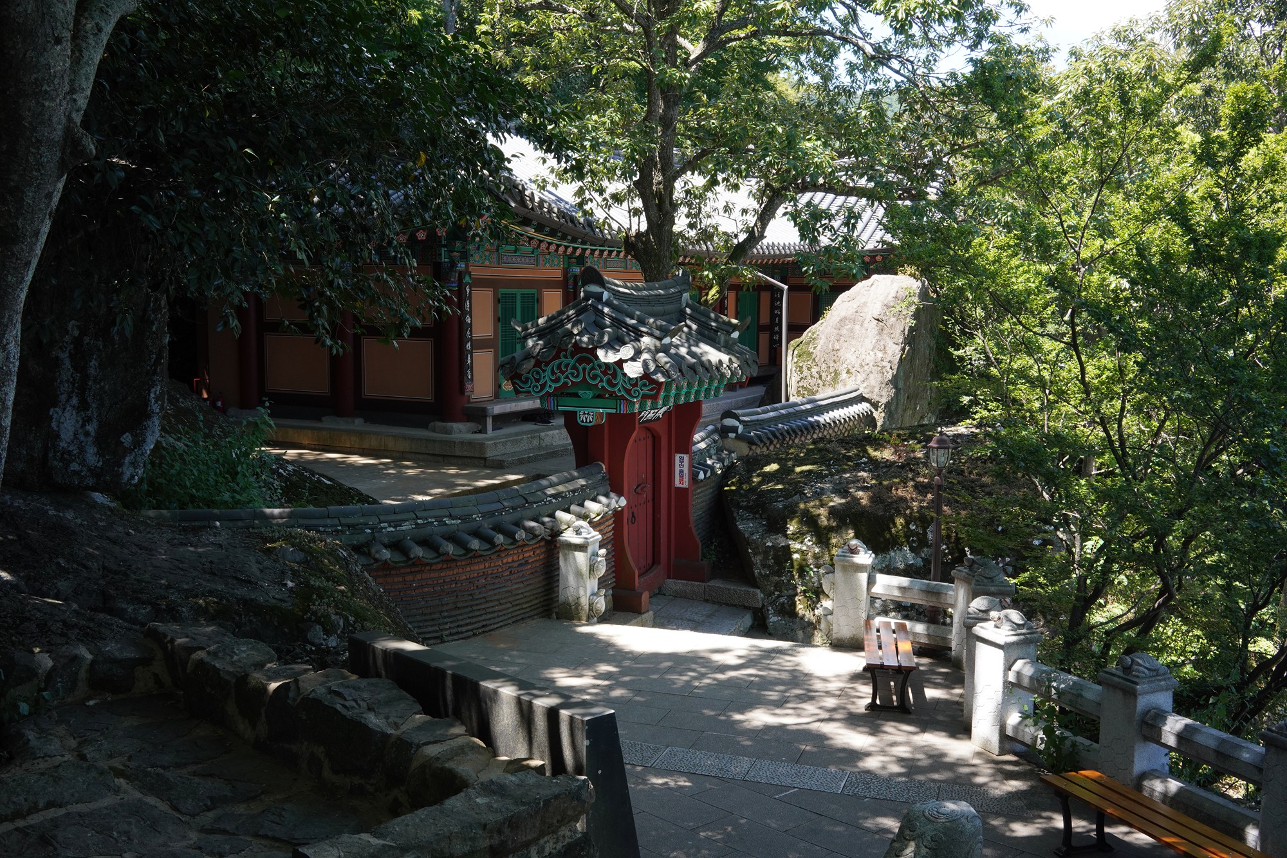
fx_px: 1251
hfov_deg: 54.4
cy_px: 429
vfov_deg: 37.9
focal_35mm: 35
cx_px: 644
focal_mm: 35
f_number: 13
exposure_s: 1/100
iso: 800
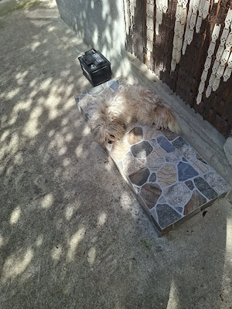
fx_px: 206
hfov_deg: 58.9
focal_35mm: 23
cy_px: 154
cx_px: 116
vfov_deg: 73.9
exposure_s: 1/256
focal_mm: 5.54
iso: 50
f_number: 1.8
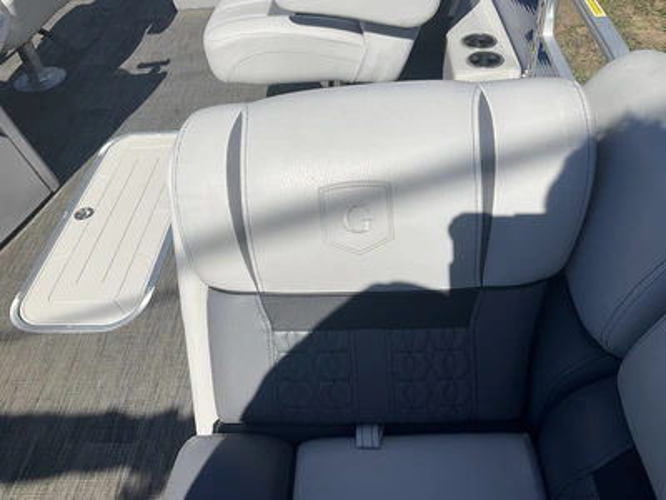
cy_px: 250
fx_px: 558
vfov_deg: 48.2
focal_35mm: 29
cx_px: 333
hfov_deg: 61.7
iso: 25
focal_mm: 3
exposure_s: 1/2959
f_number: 1.8
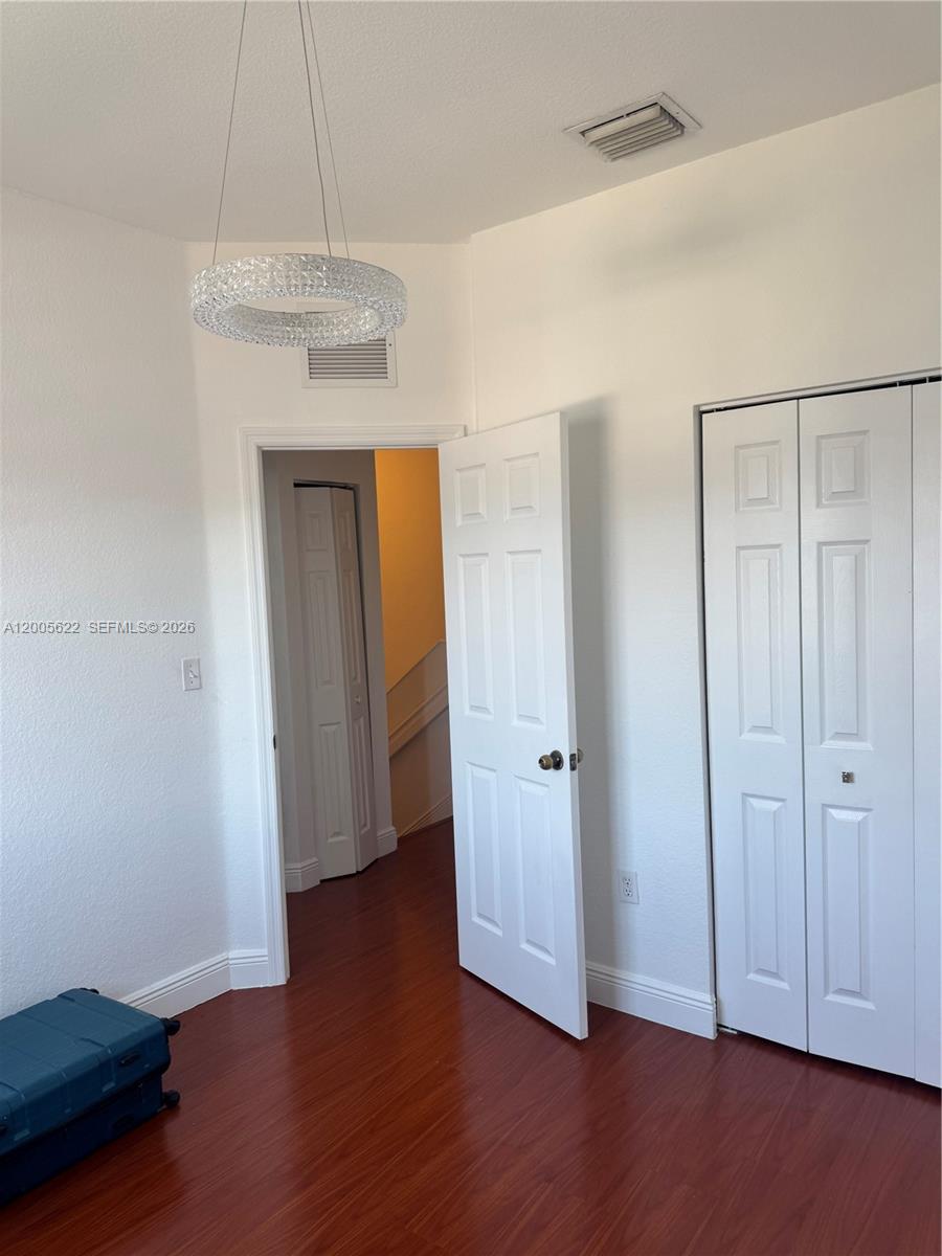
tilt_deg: -1.1
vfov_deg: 71.6
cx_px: 471
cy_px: 628
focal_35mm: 24
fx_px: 871
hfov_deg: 56.8
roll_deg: +2.0
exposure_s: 1/121
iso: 64
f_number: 1.78
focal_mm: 6.76
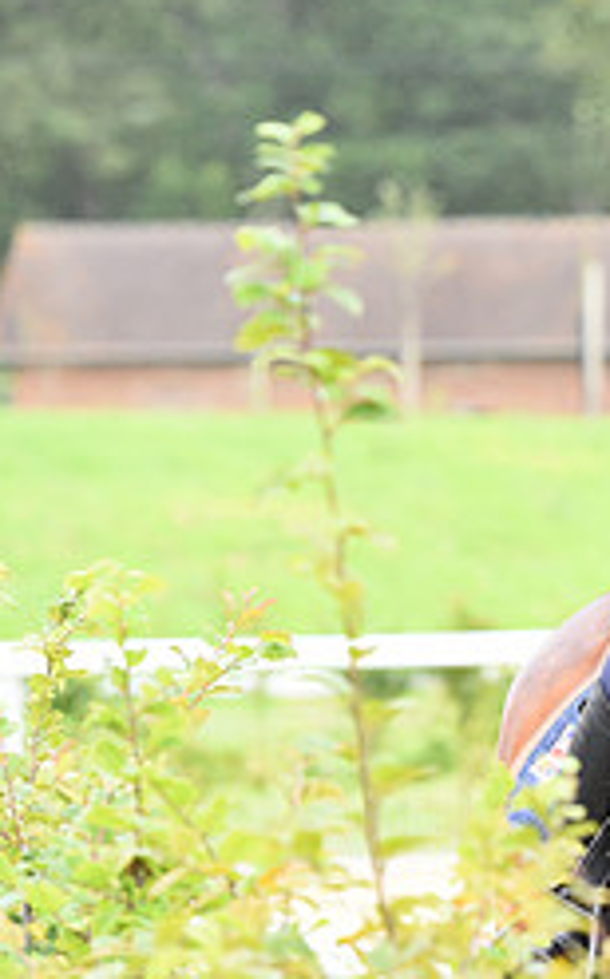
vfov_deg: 6.5
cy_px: 301
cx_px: 1077
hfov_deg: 4.0
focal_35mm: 323
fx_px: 8607
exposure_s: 1/800
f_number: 5
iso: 2000
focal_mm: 135
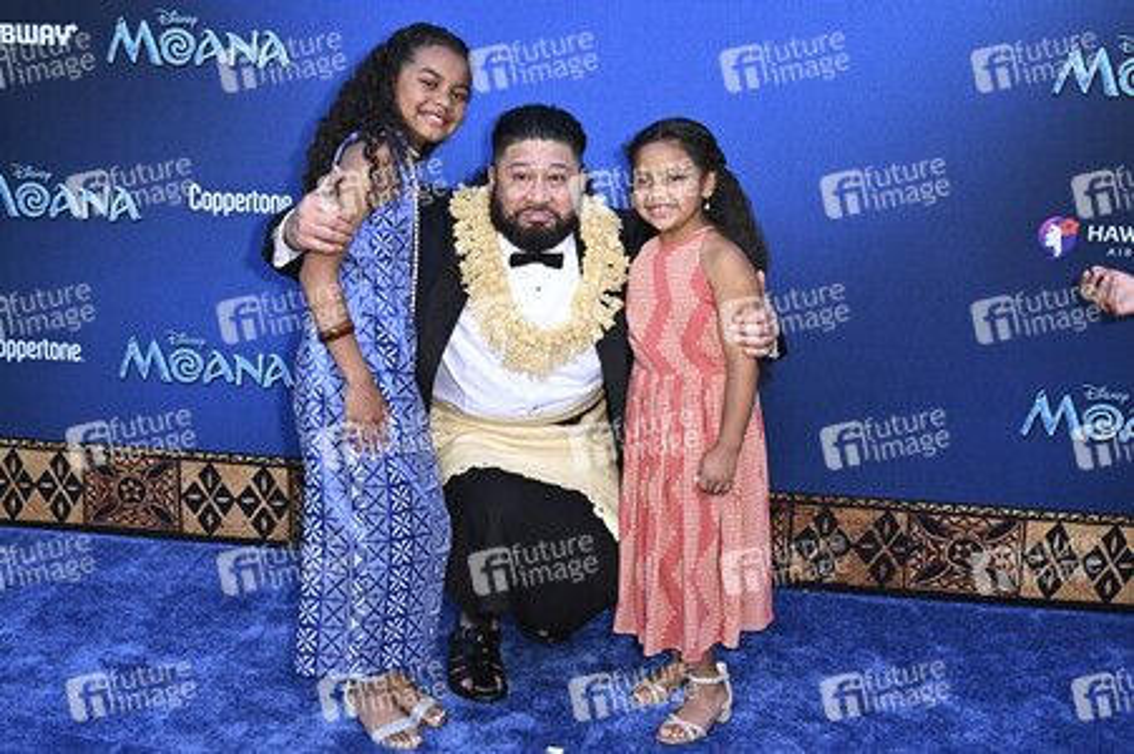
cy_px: 377
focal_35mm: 43
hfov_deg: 45.5
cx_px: 567
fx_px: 1353
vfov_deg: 31.1
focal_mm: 43
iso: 800
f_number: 6.3
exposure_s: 1/250
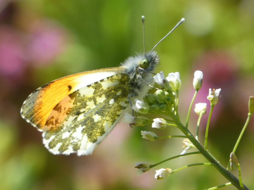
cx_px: 127
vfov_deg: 2.9
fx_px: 3779
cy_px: 95
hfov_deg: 3.8
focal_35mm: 515
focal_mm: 92.3
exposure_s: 1/100
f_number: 5.6
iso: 100
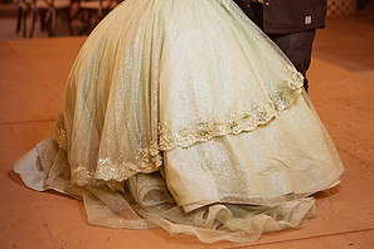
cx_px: 186
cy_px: 10
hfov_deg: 23.1
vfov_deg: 15.3
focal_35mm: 88
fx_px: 914
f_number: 1.4
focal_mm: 58
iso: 3200
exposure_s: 1/400
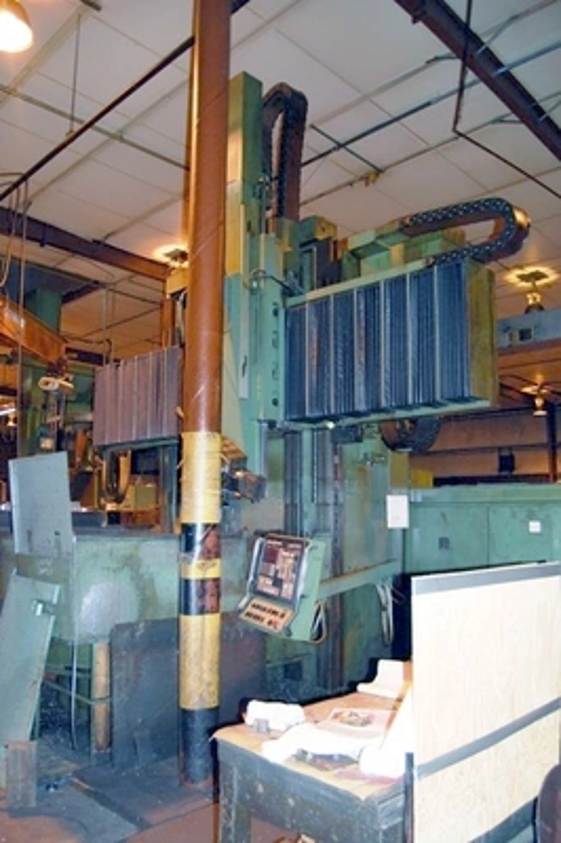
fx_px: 632
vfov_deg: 67.4
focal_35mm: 27
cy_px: 422
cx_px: 280
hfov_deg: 47.9
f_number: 3.5
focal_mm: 18
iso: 400
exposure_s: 1/60
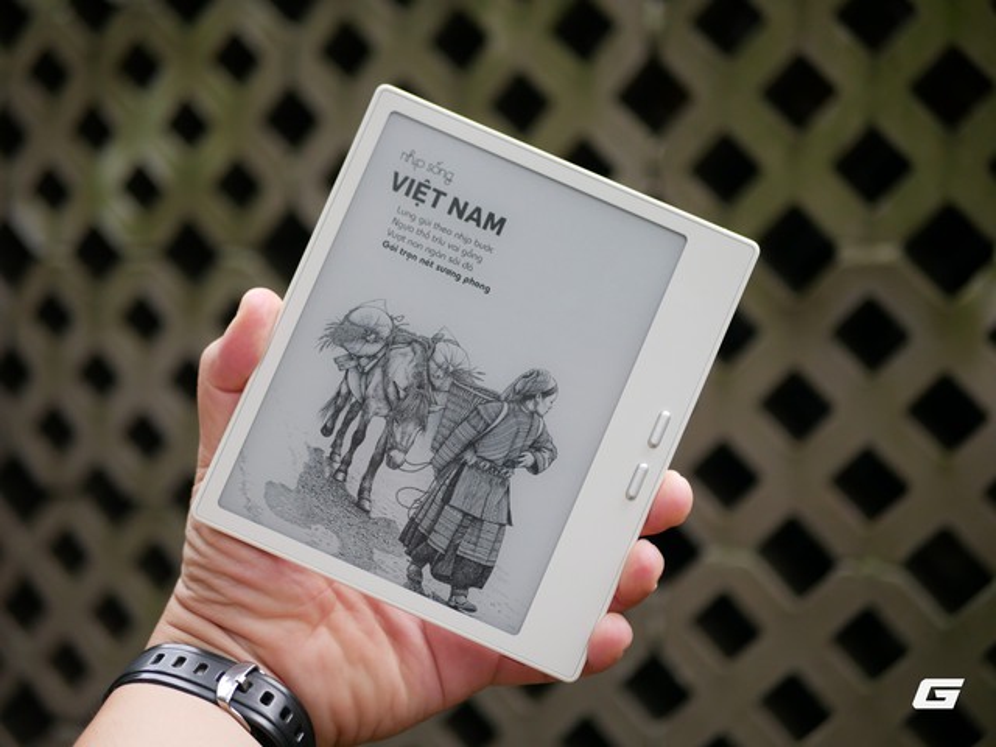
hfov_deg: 38.2
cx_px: 498
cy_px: 374
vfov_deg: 29.1
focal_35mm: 50
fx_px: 1439
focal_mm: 25
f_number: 2
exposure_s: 1/400
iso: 800
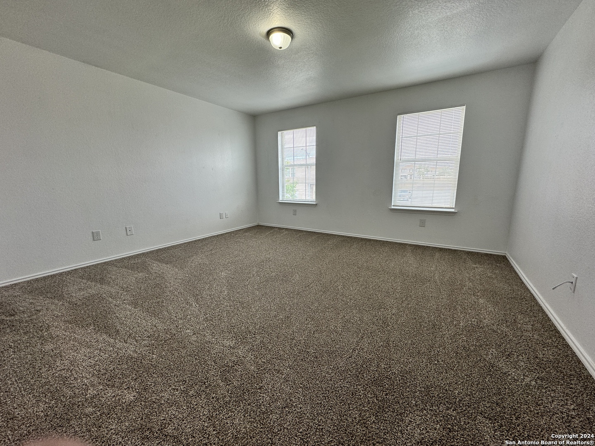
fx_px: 241
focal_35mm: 14
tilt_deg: -10.2
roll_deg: -0.3
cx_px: 298
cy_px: 223
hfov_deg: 102.1
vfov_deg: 85.7
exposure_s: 1/120
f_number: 2.2
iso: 80
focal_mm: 2.22
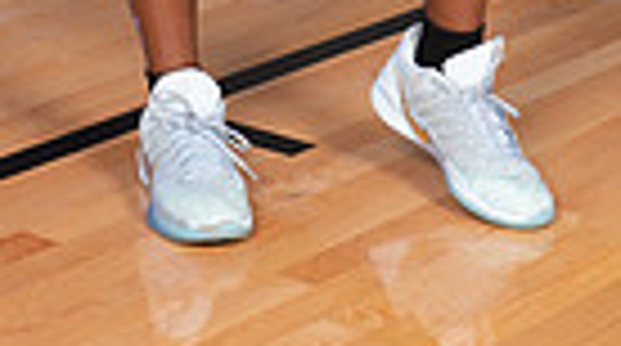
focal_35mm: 178
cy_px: -562
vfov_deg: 6.4
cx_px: 238
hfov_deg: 12.1
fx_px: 2925
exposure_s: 1/320
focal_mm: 52
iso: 500
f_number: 7.1
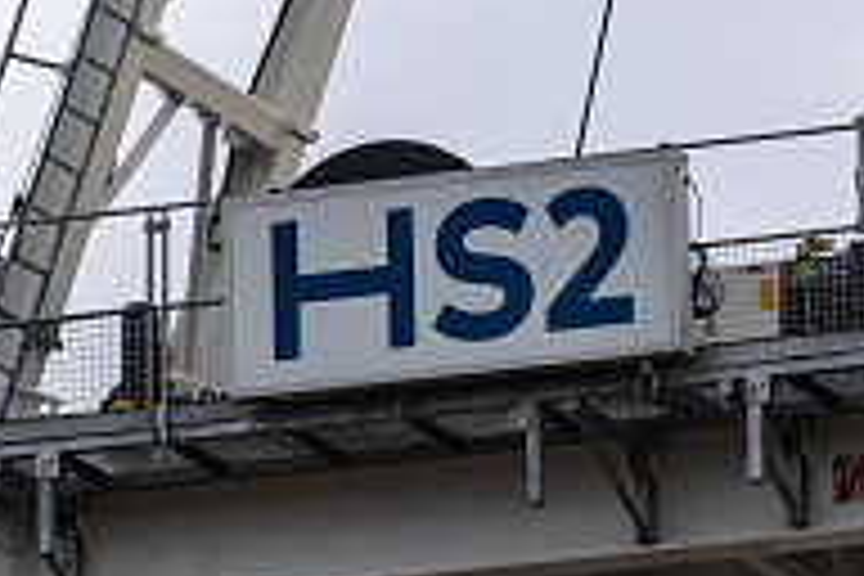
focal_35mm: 581
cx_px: 441
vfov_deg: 2.4
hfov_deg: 3.5
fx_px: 13943
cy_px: 518
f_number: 4.5
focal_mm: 188
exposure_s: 1/5000
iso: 800
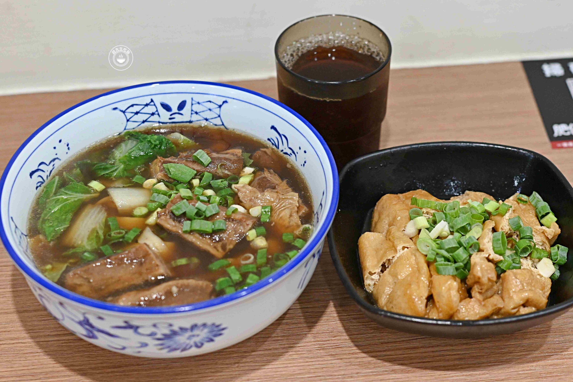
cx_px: 286
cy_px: 191
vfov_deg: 18.2
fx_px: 1194
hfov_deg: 27.0
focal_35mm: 75
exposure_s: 1/200
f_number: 3.2
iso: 1250
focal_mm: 50
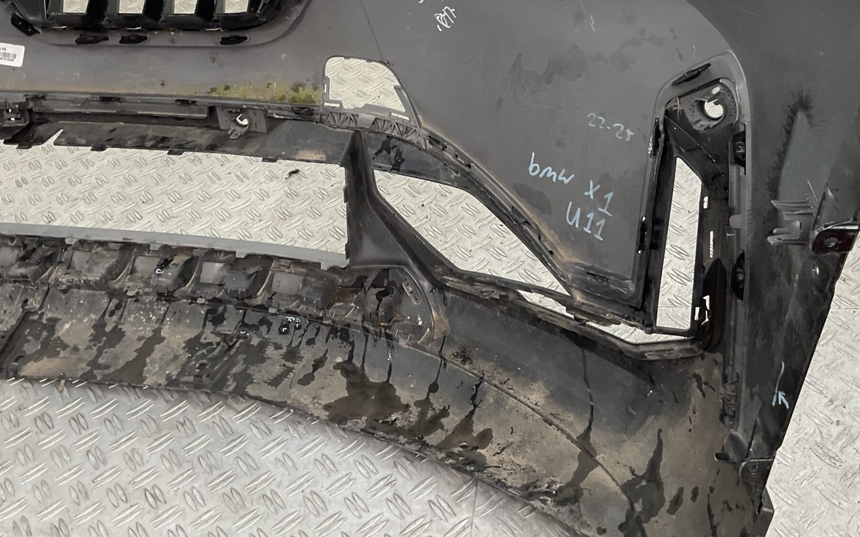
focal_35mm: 44
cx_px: 452
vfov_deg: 28.5
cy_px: 98
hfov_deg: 45.3
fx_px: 1031
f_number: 1.8
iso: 32
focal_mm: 3
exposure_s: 1/120
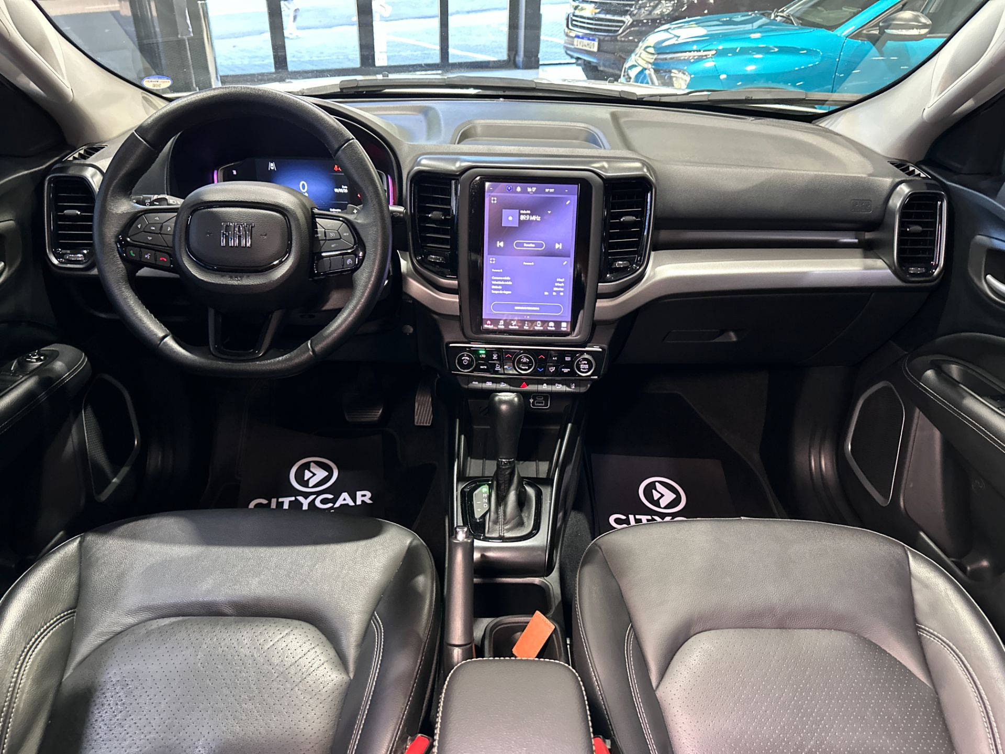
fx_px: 697
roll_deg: -2.2
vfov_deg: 56.8
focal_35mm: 24
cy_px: 377
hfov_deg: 71.6
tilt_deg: -29.5
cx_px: 502
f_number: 1.78
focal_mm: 6.86
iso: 1000
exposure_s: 1/47
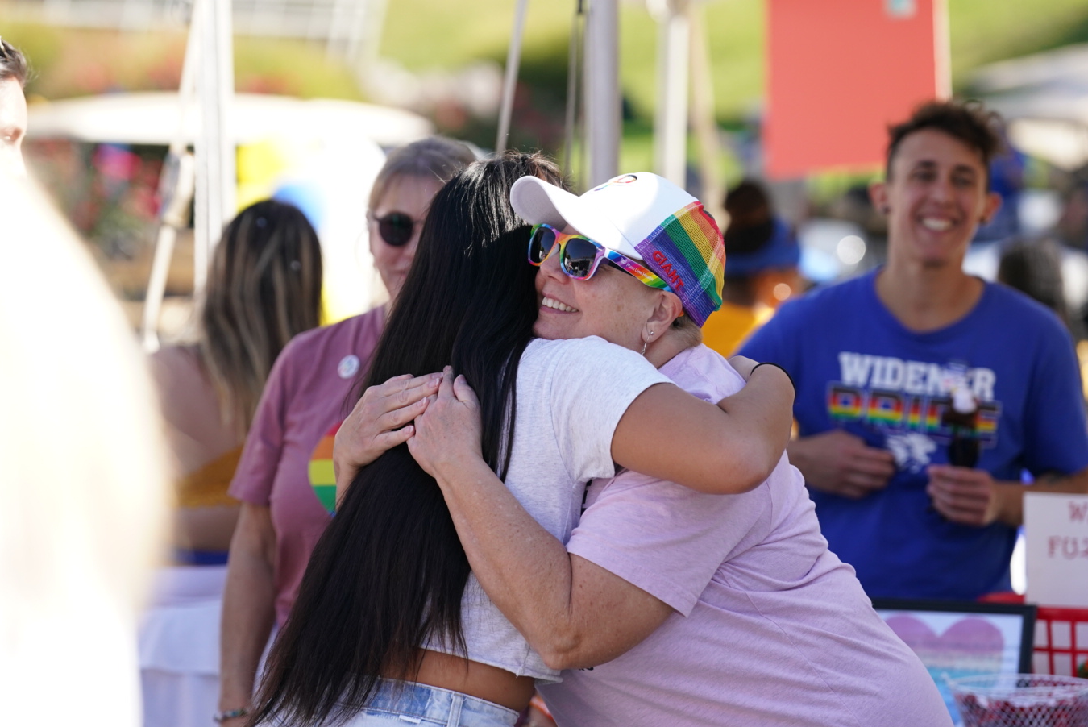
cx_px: 524
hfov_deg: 14.0
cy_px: 397
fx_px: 4415
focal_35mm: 146
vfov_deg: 9.4
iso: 1000
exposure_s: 1/4000
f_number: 3.2
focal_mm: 122
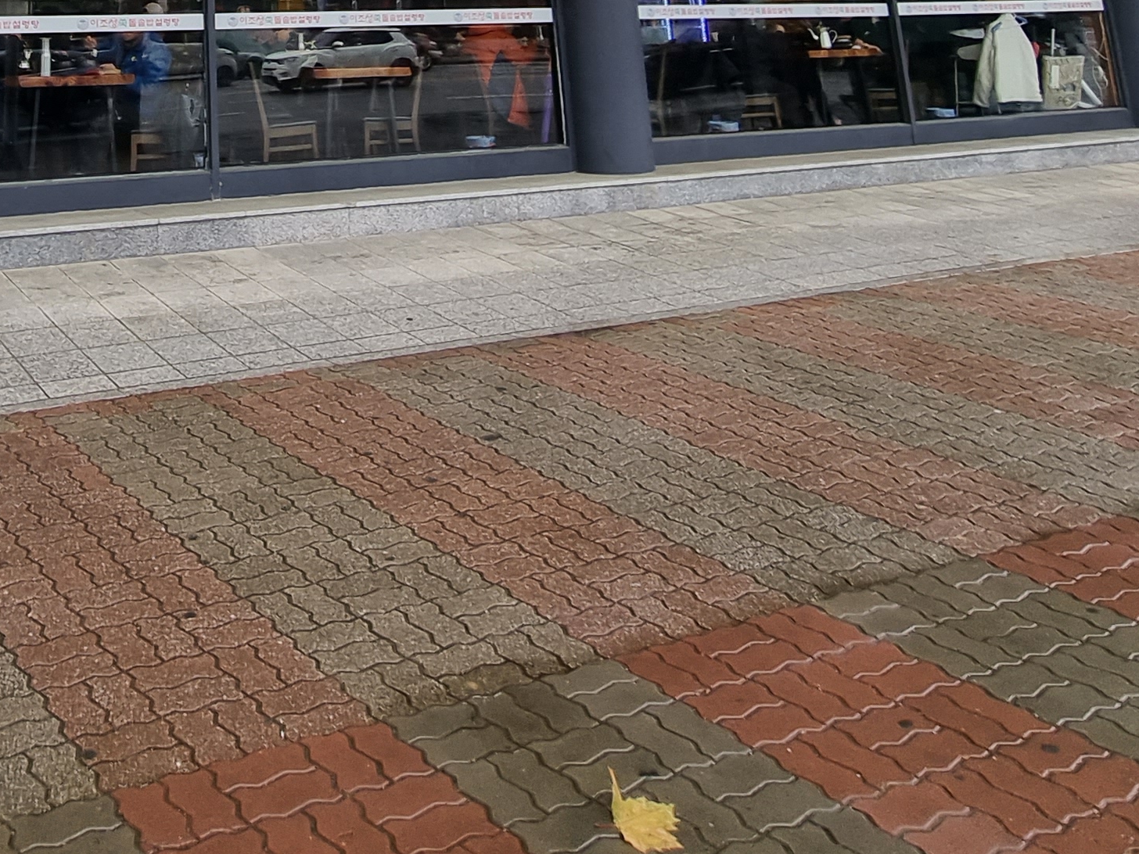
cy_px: -299
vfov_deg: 30.1
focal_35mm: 36
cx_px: 146
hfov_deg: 47.0
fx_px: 1185
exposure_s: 1/202
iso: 50
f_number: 2.2
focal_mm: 2.2
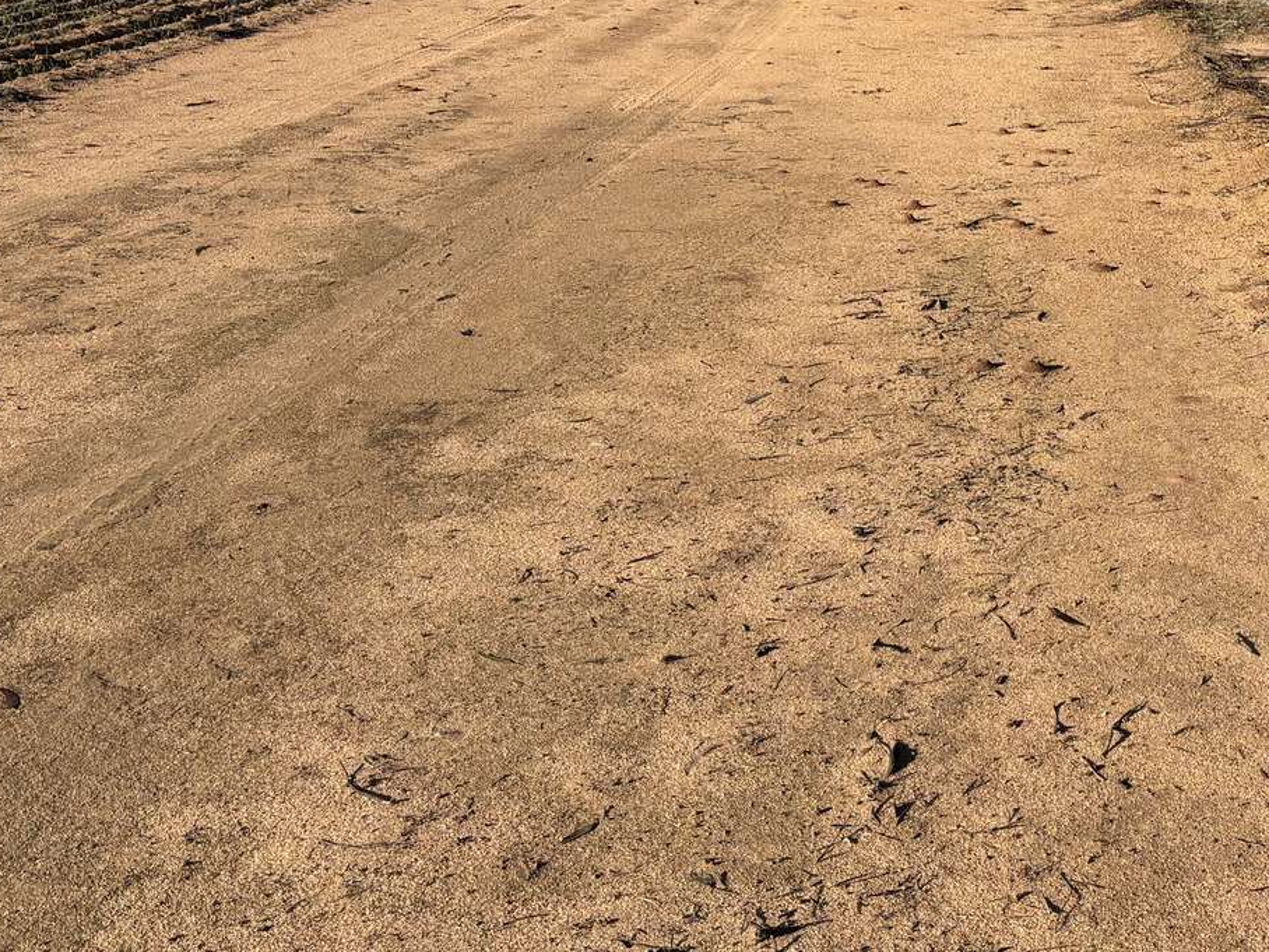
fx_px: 2016
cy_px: 171
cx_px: 1212
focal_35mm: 55
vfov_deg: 26.0
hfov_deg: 32.6
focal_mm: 5.96
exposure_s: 1/2710
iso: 50
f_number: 1.6
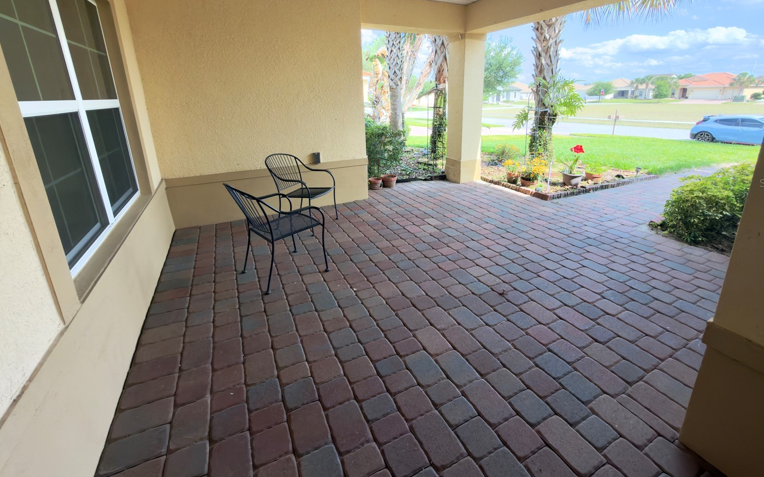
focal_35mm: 16
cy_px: 183
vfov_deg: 70.2
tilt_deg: -14.8
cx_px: 396
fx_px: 333
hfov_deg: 97.8
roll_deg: +1.2
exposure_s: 1/180
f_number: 2.2
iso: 50
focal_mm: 2.22
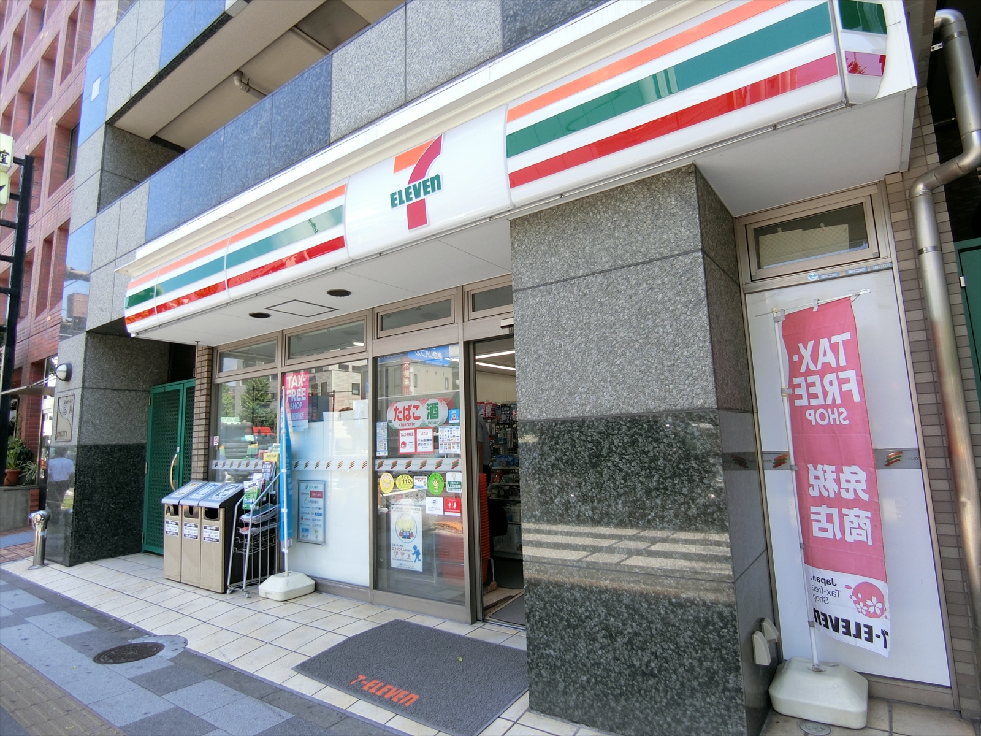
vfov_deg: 68.7
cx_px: 490
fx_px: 538
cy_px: 368
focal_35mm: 19
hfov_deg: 84.7
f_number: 2.7
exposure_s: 1/200
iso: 80
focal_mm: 4.06
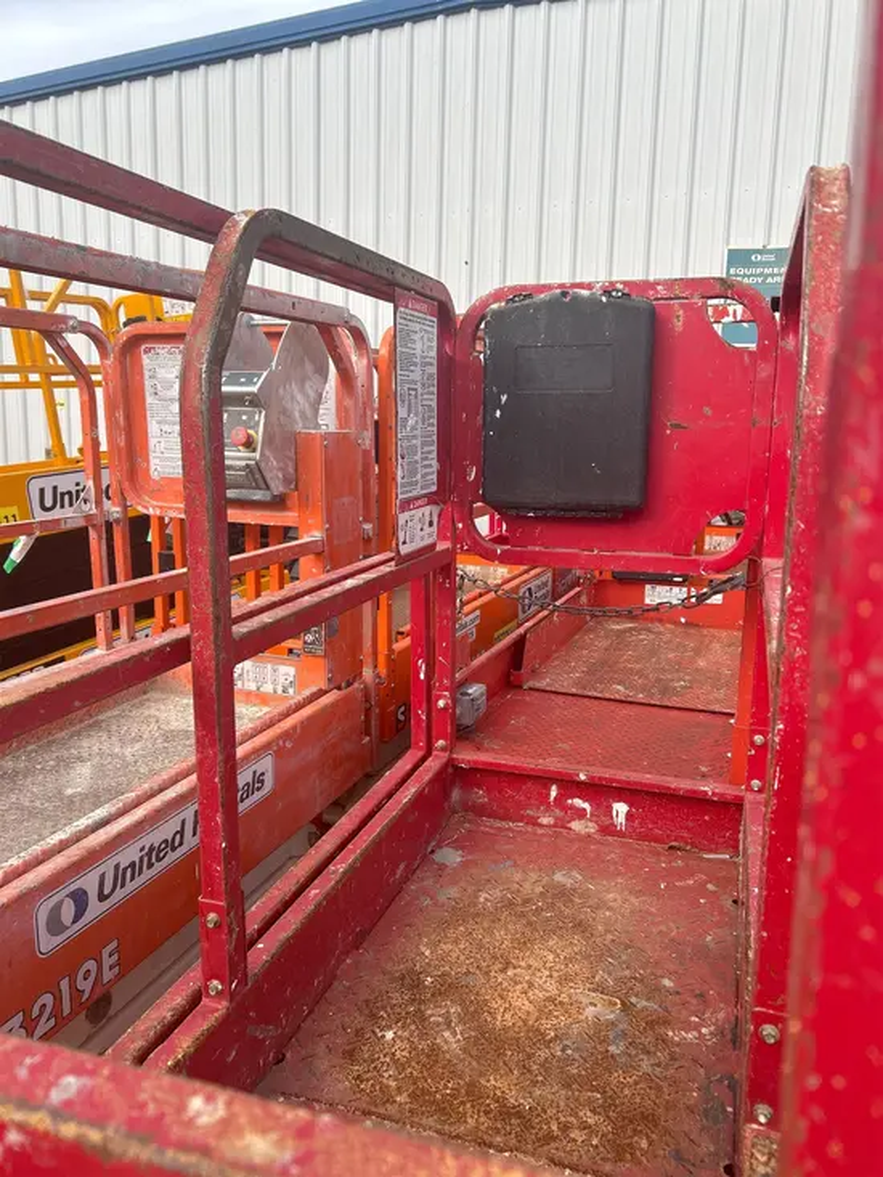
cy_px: 588
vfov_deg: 67.3
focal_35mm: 26
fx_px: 884
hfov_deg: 53.1
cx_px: 442
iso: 50
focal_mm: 5.7
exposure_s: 1/1361
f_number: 1.5
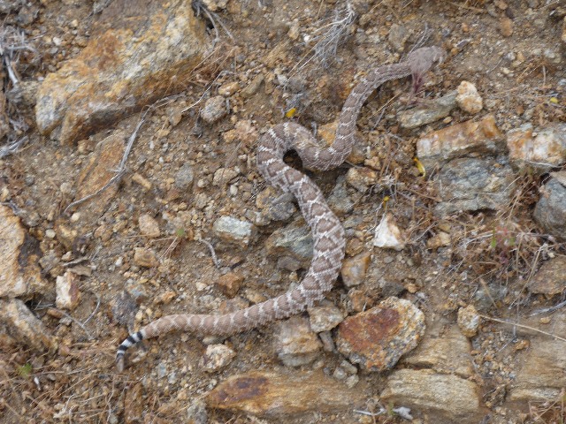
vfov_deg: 14.6
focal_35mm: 101
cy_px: 212
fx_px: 1651
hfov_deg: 19.4
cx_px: 283
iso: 100
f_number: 5.7
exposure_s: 1/125
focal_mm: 16.3
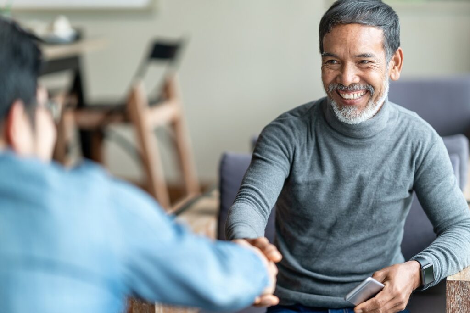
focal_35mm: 85
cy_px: 156
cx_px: 235
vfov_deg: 16.1
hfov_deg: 23.9
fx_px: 1109
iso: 125
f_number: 1.4
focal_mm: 85
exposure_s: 1/320
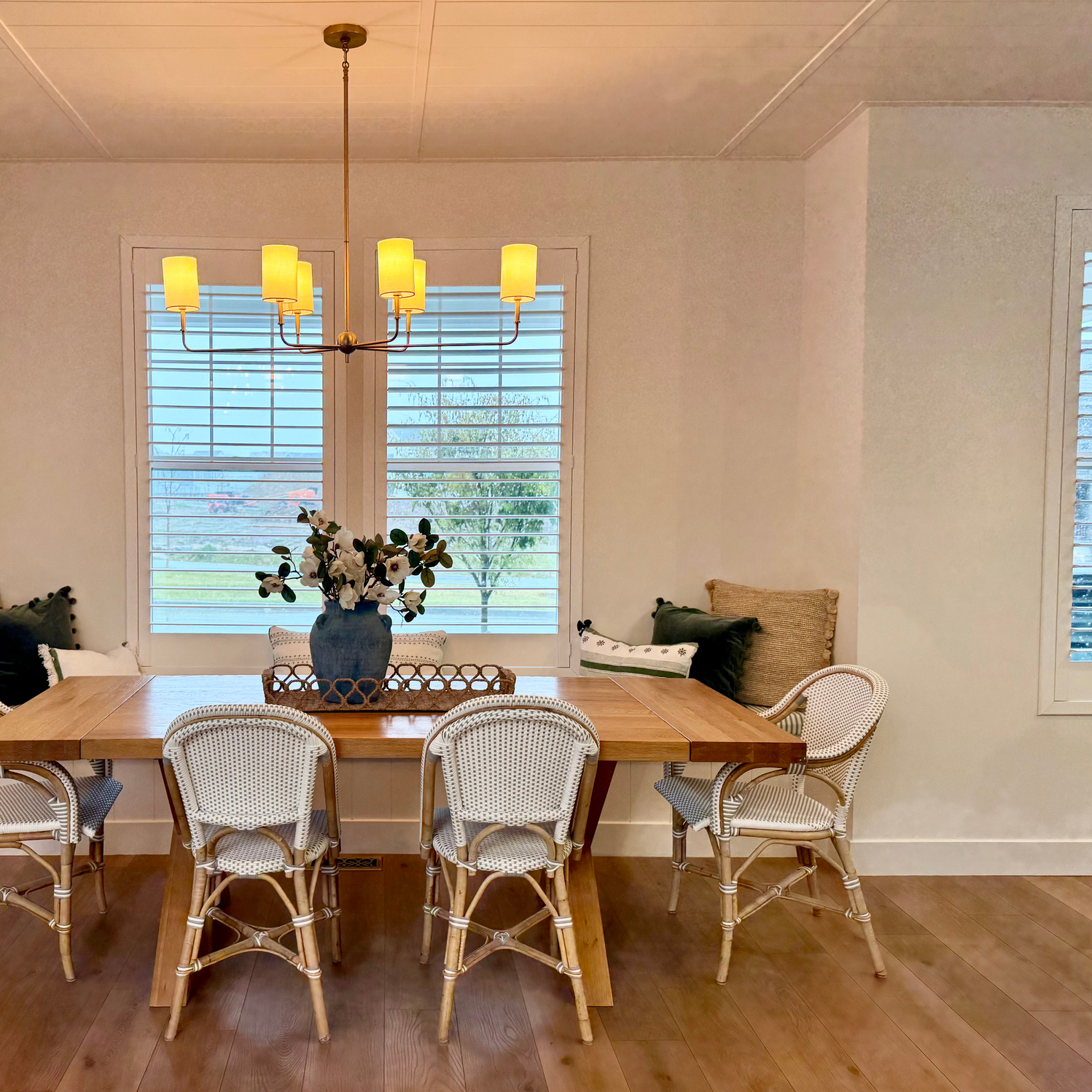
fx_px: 1035
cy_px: 545
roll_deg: -0.5
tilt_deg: -2.7
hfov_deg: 54.7
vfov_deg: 55.6
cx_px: 380
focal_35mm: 29
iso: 160
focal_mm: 6.76
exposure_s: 1/240
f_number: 1.78
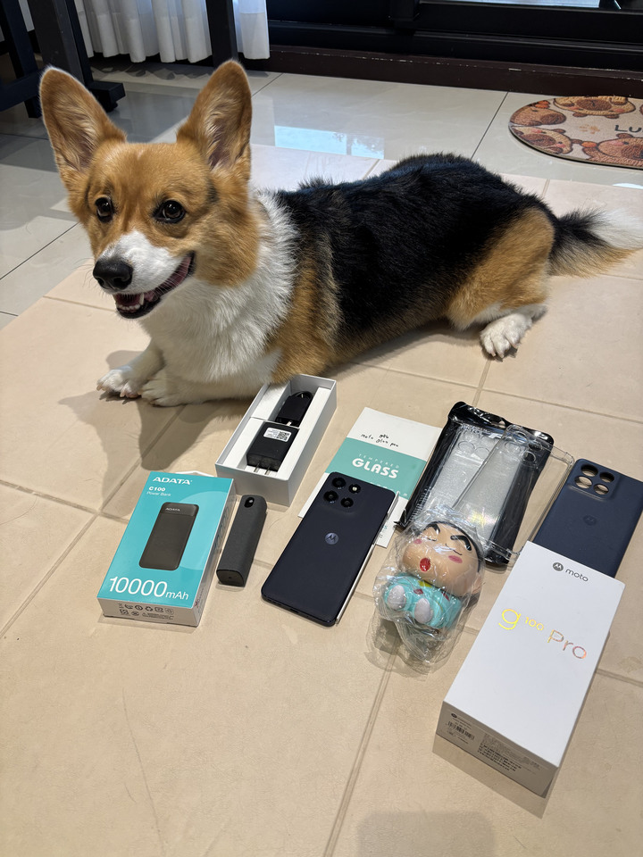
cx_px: 322
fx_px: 644
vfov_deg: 67.3
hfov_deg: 53.1
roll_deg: +2.6
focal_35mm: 26
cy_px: 428
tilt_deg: -44.1
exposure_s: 1/120
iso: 100
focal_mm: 5.96
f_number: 1.6
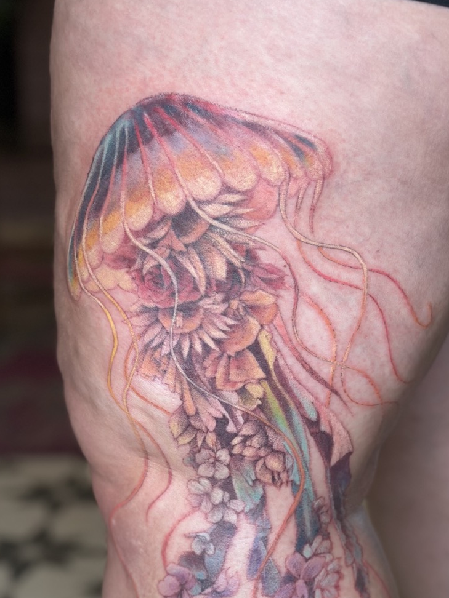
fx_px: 1366
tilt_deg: -15.8
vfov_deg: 24.4
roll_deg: -0.8
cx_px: 257
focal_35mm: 79
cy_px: 450
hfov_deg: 18.7
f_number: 1.78
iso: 100
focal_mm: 6.86
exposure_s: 1/60
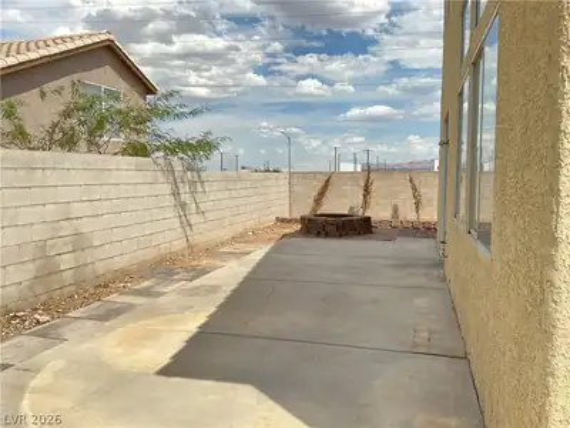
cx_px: 285
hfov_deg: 61.7
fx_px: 478
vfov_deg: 48.2
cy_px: 214
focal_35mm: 29
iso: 25
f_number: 1.8
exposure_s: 1/749
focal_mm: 3
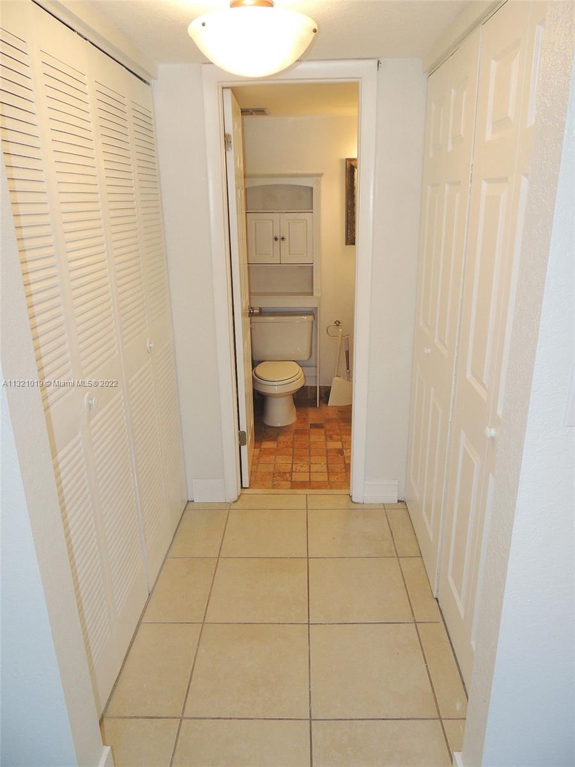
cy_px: 384
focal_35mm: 24
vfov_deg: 71.6
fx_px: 532
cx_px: 288
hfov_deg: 56.8
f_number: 3
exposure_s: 1/40
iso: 220
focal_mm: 4.3
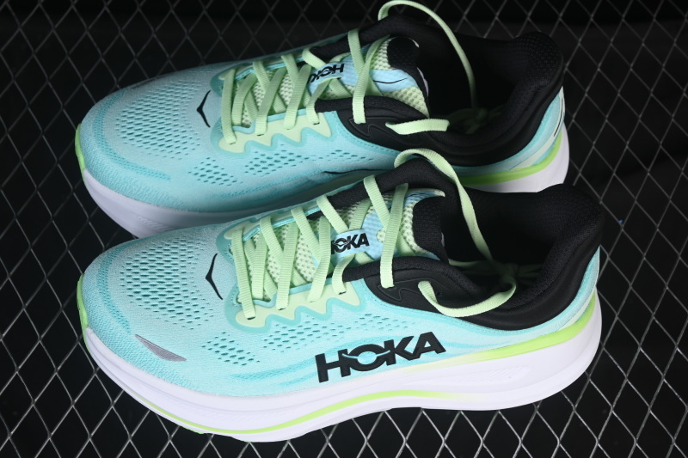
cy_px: 229
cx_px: 344
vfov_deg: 18.2
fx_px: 1433
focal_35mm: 75
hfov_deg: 27.0
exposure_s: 1/100
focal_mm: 50
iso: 160
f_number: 7.1
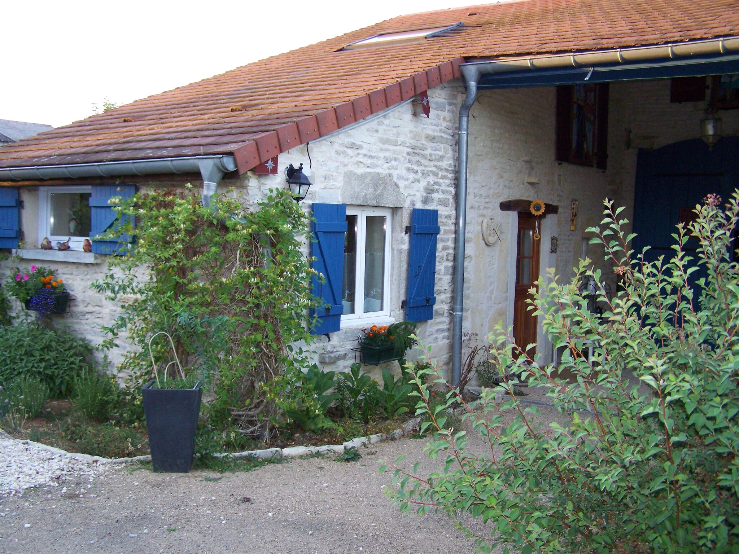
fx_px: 811
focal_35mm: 38
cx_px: 370
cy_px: 277
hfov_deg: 49.0
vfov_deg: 37.7
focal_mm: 6.3
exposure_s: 1/80
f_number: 2.8
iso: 160
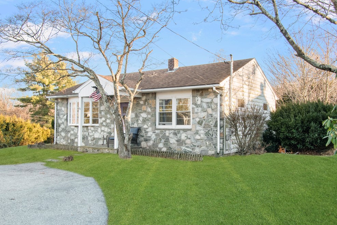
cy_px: 119
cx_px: 164
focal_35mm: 33
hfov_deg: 57.2
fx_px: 309
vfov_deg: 40.0
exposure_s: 1/125
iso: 400
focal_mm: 20
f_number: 14
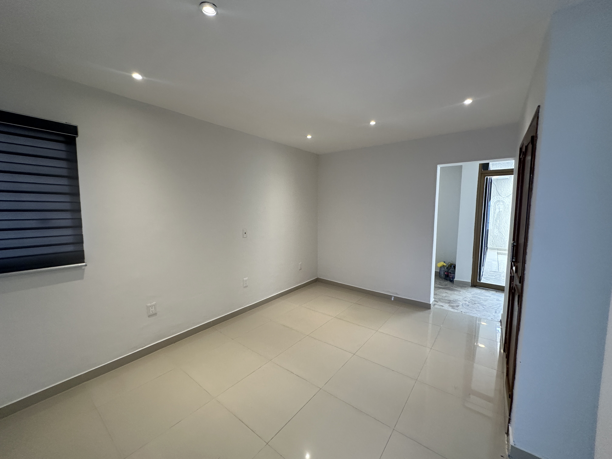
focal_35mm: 14
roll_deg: +1.0
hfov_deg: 102.1
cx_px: 306
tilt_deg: -3.8
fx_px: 248
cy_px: 230
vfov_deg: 85.7
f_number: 2.2
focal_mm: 2.22
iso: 200
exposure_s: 1/120
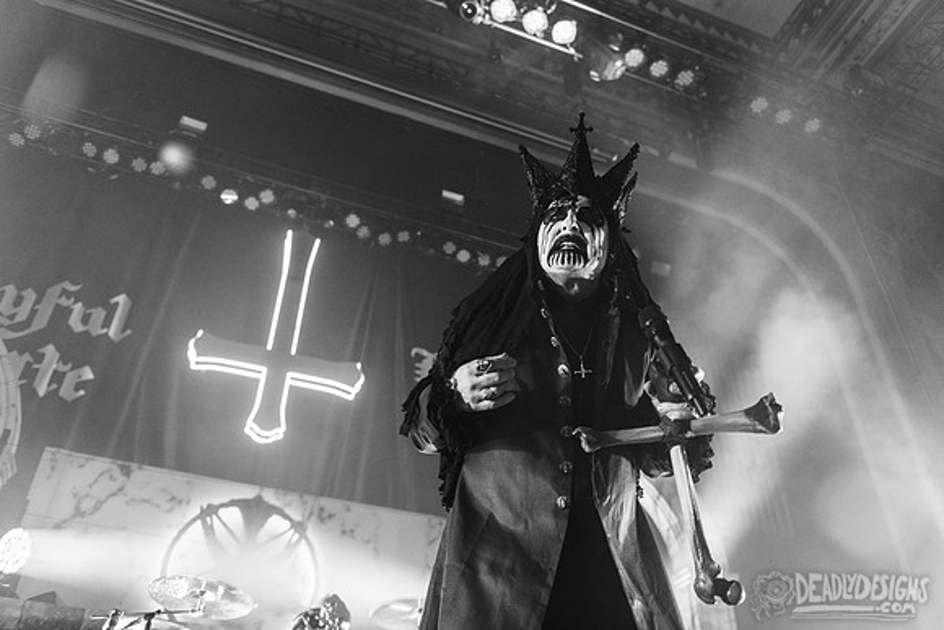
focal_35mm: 32
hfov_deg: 58.7
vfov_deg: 41.1
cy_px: 315
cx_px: 472
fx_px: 839
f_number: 3.2
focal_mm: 32
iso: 2000
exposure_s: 1/320
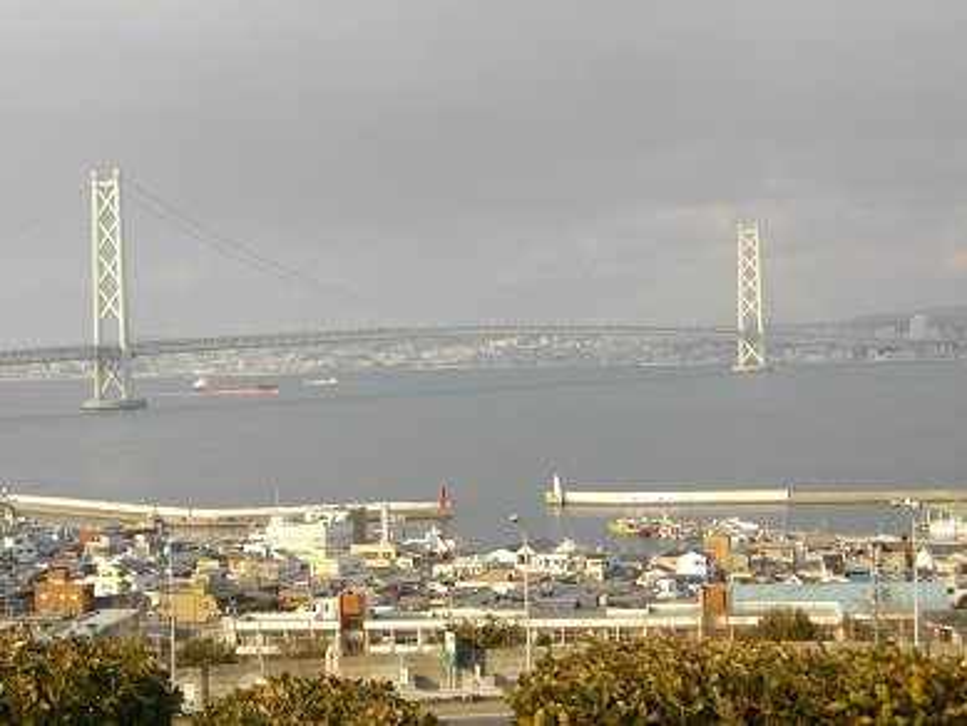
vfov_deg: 19.1
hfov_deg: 25.3
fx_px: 2152
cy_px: 363
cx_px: 484
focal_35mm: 77
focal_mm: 13.7
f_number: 4.6
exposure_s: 1/500
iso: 100
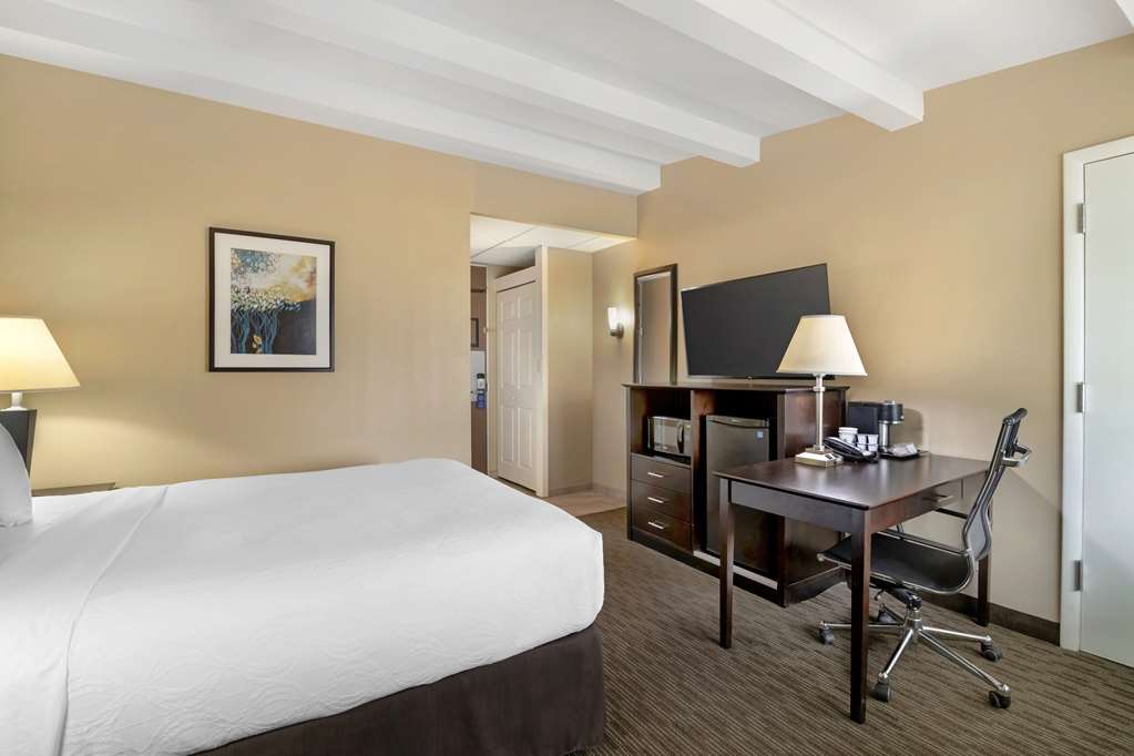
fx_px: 504
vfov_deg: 73.7
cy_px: 378
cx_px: 567
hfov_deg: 96.7
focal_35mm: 16
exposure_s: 1/2
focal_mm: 16
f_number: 9
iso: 100
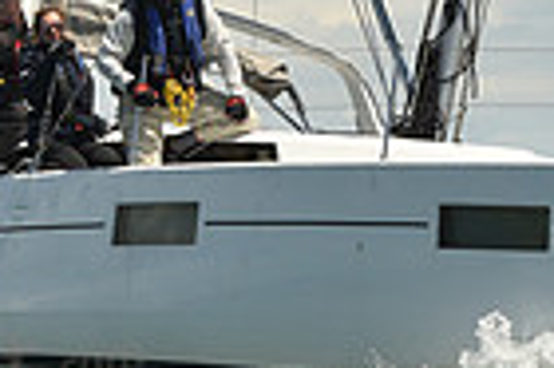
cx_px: 352
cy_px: 148
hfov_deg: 3.7
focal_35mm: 561
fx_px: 8623
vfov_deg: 2.4
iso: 320
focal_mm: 135
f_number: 13
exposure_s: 1/800
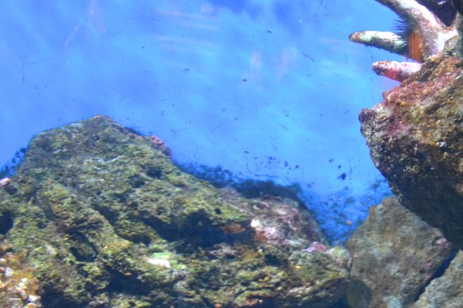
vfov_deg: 8.1
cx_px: 364
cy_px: 191
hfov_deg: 12.1
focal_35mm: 169
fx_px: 2173
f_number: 5.6
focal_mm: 55
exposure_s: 1/60
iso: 2500
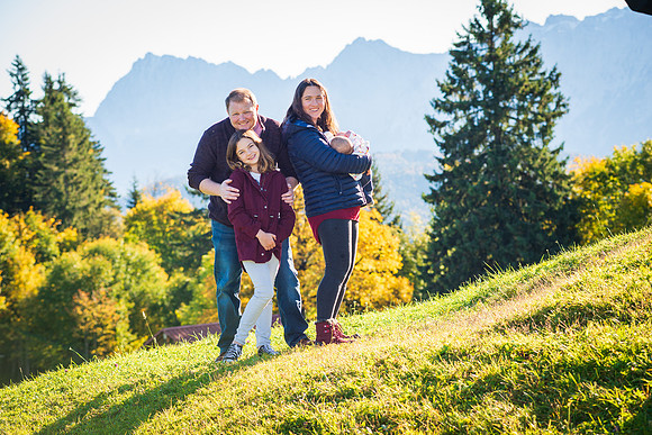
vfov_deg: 12.2
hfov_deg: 18.3
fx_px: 2029
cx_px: 326
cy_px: 218
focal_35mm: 112
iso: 200
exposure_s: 1/250
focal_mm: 112
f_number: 5.6
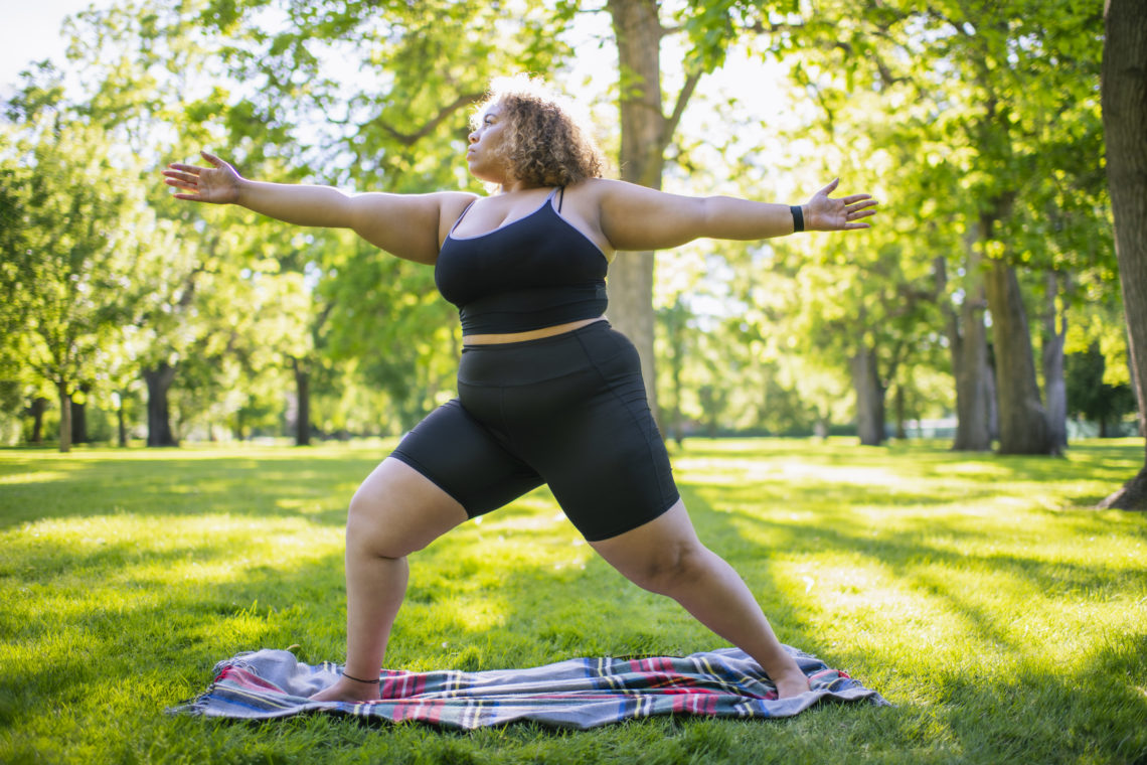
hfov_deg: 54.4
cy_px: 382
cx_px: 574
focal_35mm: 35
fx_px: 1115
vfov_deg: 37.9
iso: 64
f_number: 1.4
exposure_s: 1/250
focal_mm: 35
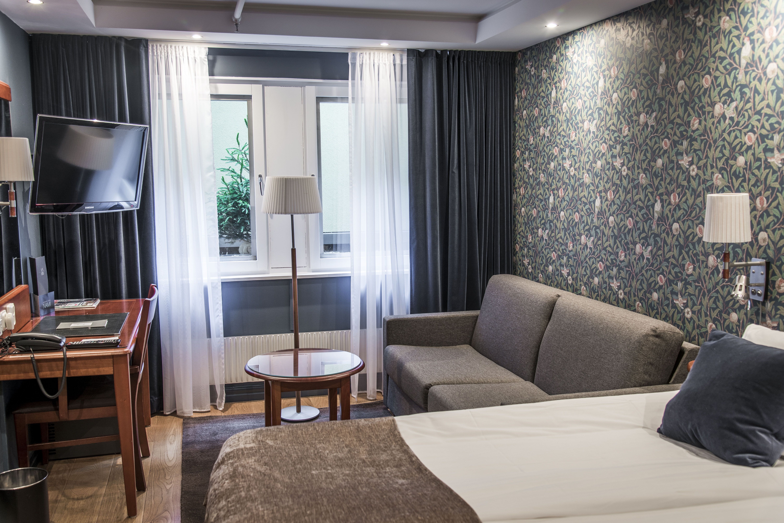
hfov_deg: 55.8
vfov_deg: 38.9
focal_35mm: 34
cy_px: 262
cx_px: 392
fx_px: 741
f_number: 5
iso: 100
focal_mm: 34
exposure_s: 1
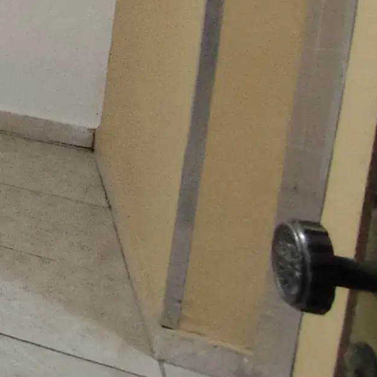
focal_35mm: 75
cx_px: -602
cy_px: -155
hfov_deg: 13.6
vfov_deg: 20.4
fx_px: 924
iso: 400
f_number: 2.2
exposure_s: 1/60
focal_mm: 1.65
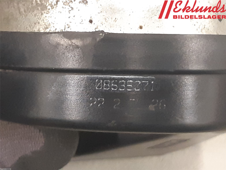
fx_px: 170
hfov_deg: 67.3
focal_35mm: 26
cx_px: 113
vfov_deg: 53.1
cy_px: 85
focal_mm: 3.93
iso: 250
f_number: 1.7
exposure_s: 1/25
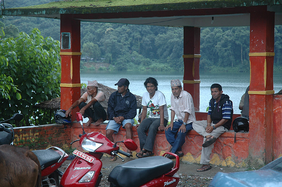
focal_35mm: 105
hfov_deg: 19.5
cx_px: 141
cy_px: 94
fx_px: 822
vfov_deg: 13.0
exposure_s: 1/100
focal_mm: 70
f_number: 4.5
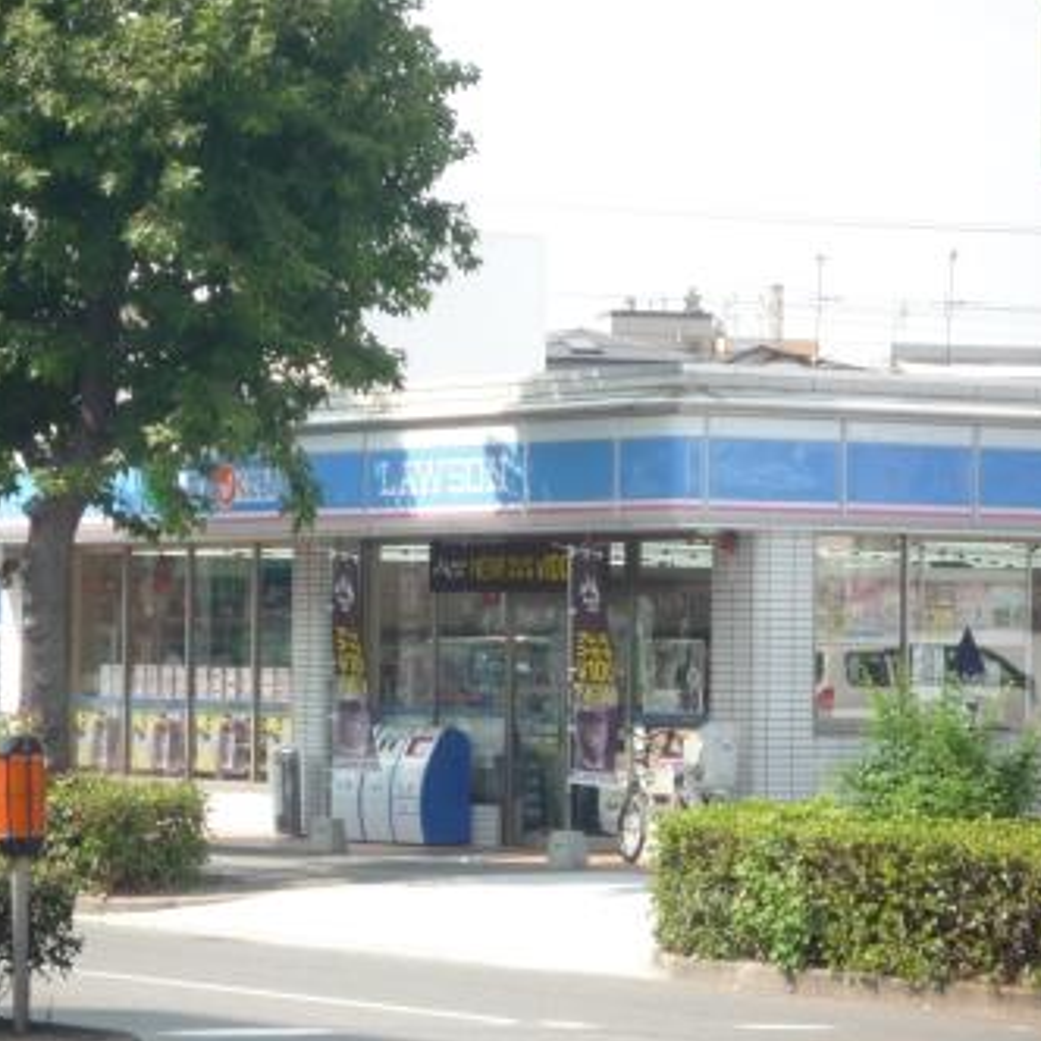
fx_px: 5069
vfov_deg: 11.7
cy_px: 517
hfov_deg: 11.7
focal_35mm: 149
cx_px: 483
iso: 100
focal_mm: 22
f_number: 5.9
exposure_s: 1/125
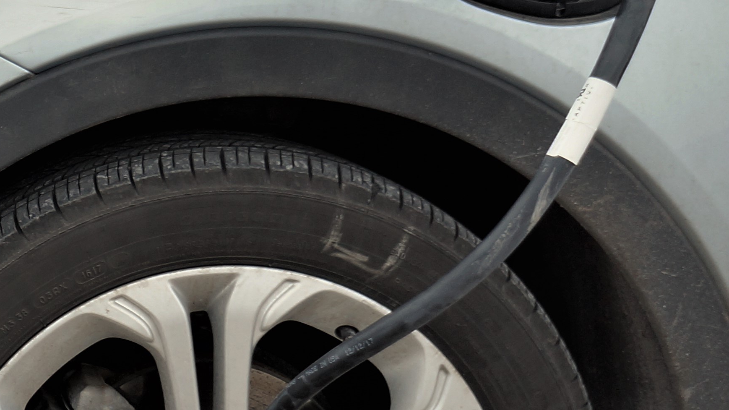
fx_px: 1372
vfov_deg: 17.0
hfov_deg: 26.6
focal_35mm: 71
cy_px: 208
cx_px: -130
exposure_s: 1/200
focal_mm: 16
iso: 200
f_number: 3.5
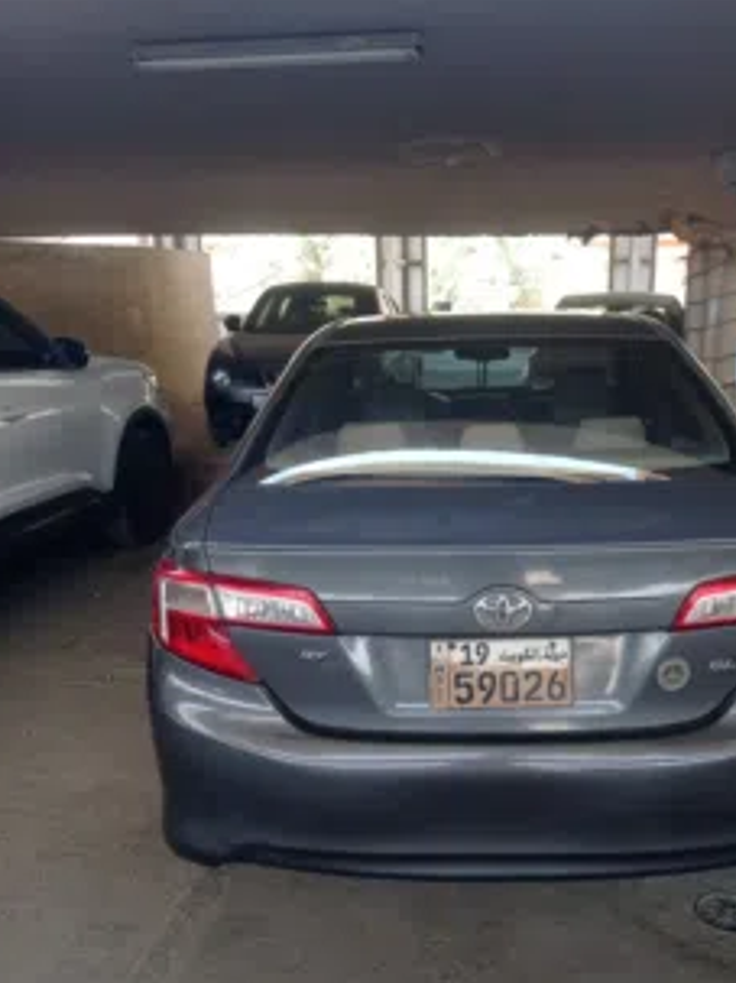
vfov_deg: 49.7
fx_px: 1050
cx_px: 457
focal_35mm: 37
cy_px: 612
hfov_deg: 38.4
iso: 100
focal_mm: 4.74
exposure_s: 1/135
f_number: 1.79
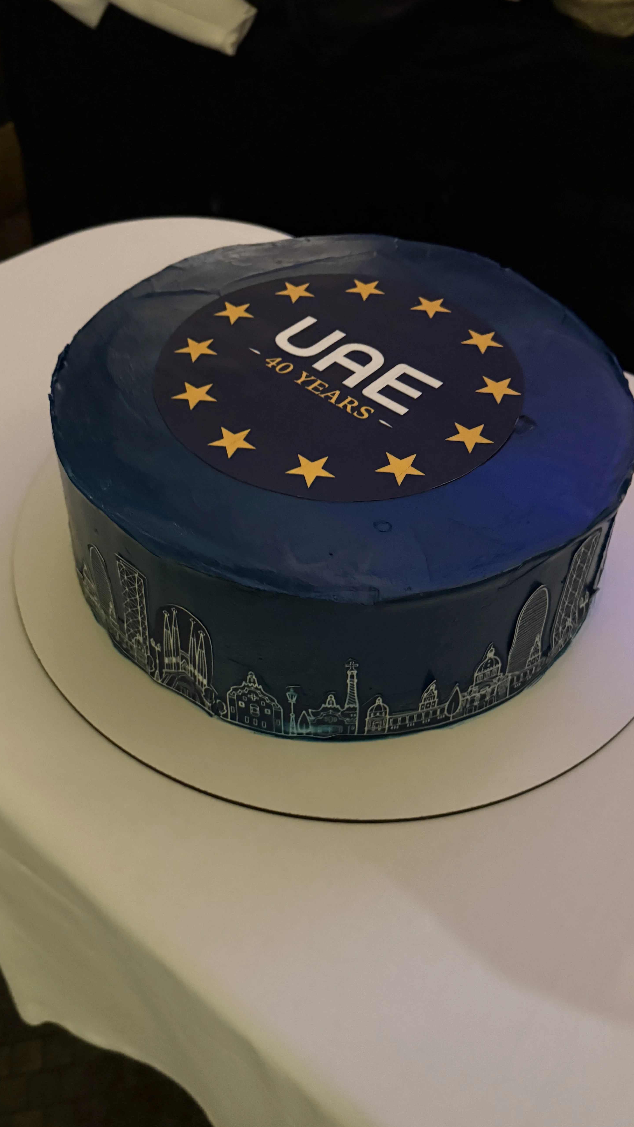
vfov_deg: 66.1
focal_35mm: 29
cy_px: 547
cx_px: 291
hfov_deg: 40.2
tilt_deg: -46.4
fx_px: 867
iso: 1000
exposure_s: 1/30
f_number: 1.78
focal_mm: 6.76
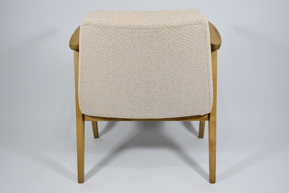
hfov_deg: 41.1
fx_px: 386
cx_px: 144
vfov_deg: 28.1
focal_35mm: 48
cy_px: 96
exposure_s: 1/125
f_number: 4.5
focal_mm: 32
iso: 800
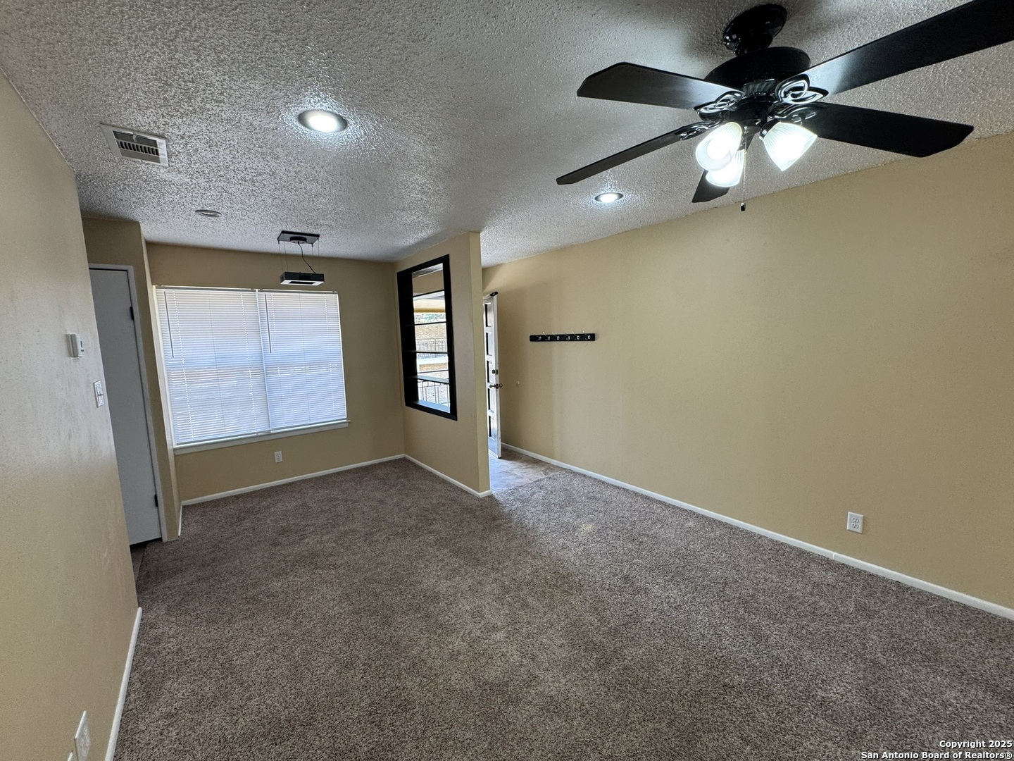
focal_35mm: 14
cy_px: 380
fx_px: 410
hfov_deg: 102.1
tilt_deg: -6.0
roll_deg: +1.3
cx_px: 507
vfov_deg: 85.7
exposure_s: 1/120
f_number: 2.2
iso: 125
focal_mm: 2.22
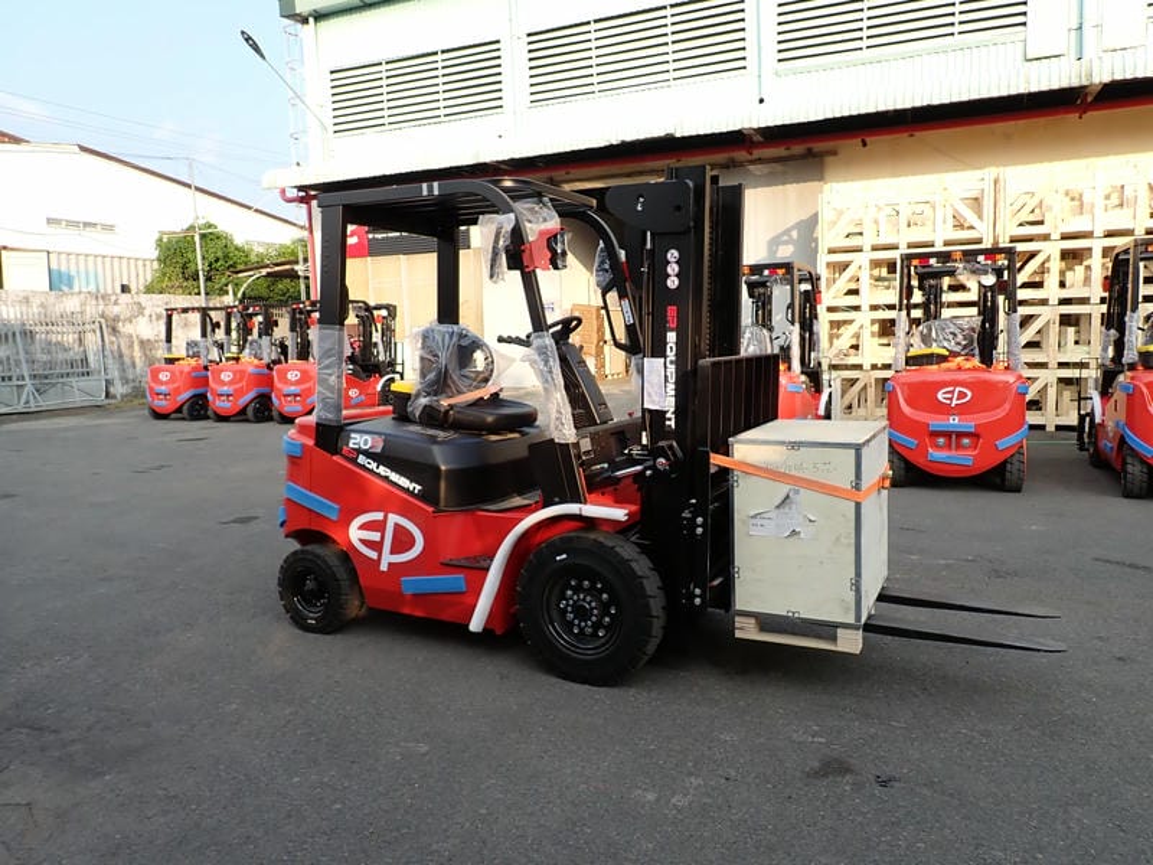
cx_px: 576
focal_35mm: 25
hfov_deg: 69.4
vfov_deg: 54.9
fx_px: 833
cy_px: 432
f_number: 2.8
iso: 100
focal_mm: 4.5
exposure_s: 1/320
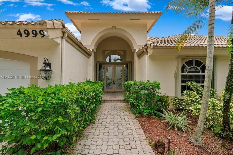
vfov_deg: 73.7
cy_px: 78
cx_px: 116
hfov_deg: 96.7
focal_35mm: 16
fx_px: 104
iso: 320
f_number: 11
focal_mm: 16
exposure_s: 1/400
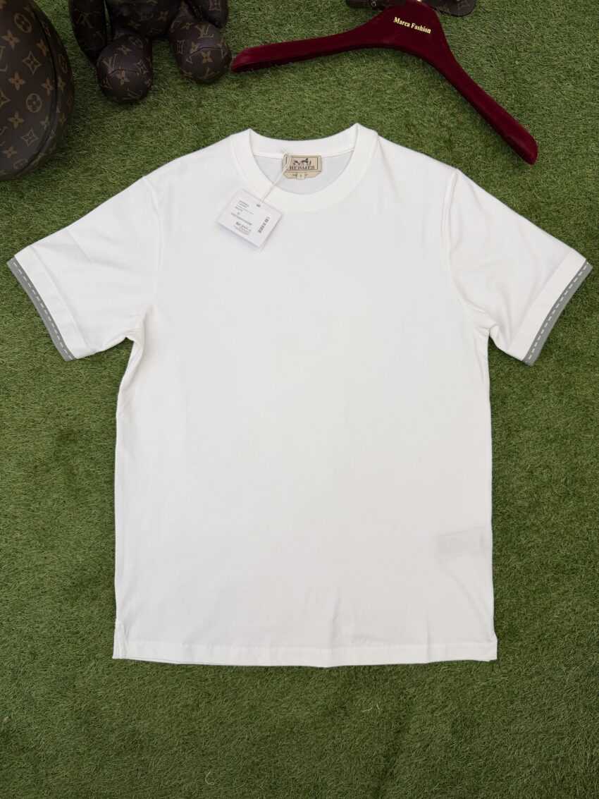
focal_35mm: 24
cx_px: 300
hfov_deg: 56.8
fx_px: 554
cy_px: 400
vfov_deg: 71.6
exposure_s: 1/393
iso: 80
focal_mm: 6.76
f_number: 1.78
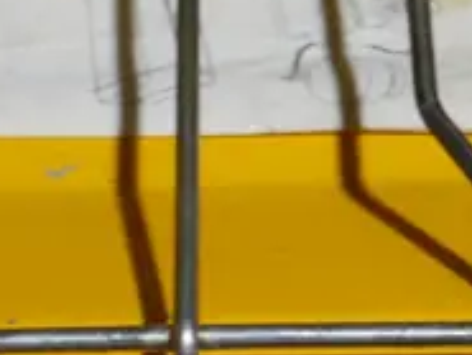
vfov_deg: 5.5
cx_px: 148
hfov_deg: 7.5
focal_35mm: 265
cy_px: -243
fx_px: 3616
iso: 640
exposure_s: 1/60
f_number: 5.2
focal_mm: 24
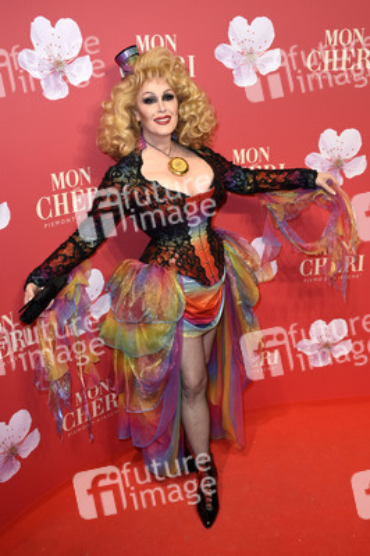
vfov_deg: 53.2
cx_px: 185
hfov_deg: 36.8
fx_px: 556
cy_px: 278
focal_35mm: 36
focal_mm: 24
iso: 800
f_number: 6.3
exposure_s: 1/125
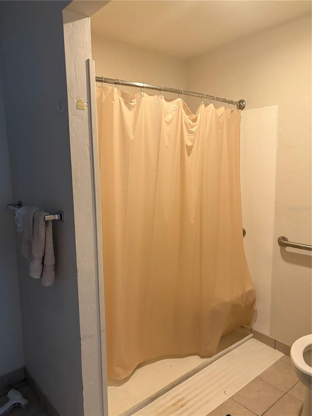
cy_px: 208
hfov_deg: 53.1
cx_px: 156
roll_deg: +1.4
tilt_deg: -6.7
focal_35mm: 26
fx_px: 312
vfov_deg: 67.3
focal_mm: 5.96
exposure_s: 1/60
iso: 500
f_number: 1.6
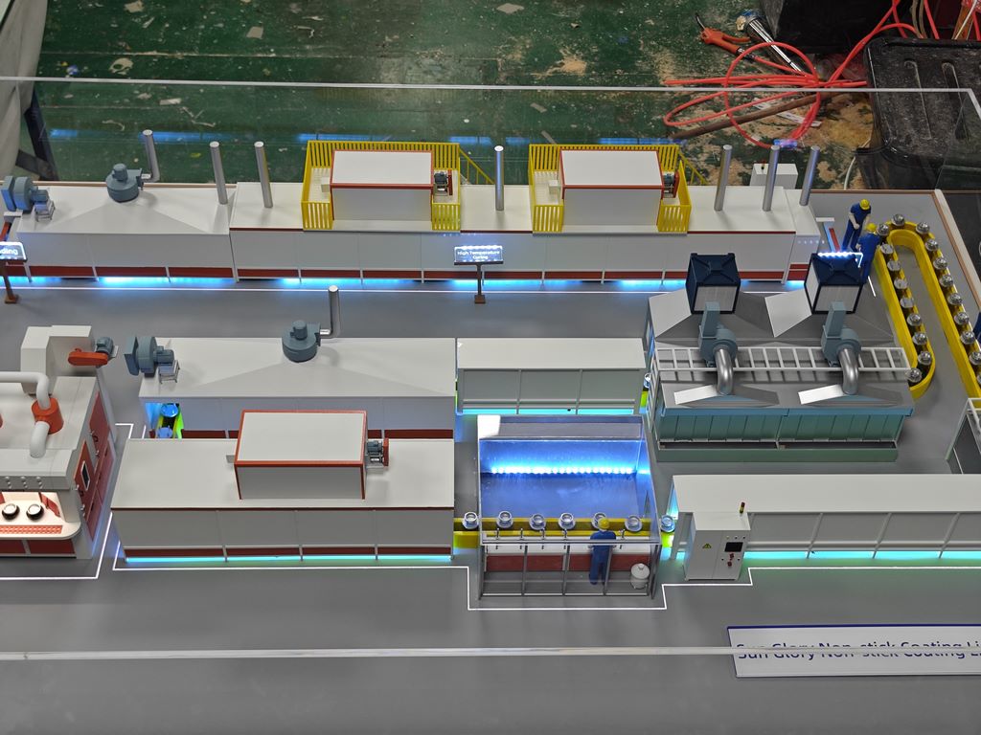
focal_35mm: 46
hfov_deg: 41.2
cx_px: 490
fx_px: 1304
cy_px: 368
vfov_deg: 31.5
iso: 250
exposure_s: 1/100
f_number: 1.9
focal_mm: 8.7
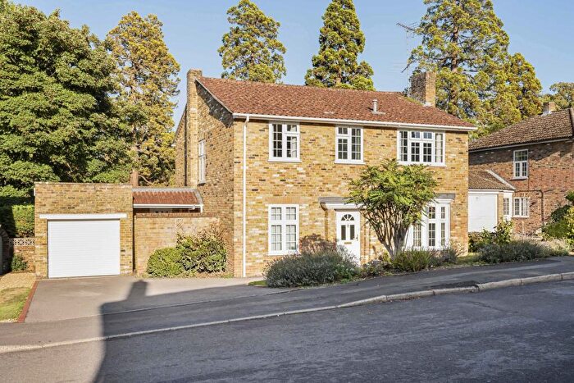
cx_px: 287
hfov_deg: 54.4
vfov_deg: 37.9
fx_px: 558
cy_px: 192
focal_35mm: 35
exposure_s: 1/125
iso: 100
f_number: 8
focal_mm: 35
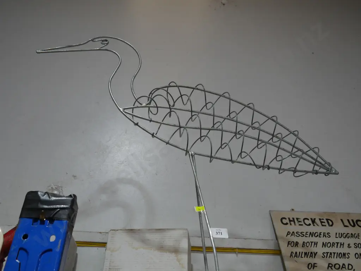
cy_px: 136
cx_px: 180
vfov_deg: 41.8
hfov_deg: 53.9
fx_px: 355
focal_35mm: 34
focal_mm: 17
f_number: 4
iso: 250
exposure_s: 1/60
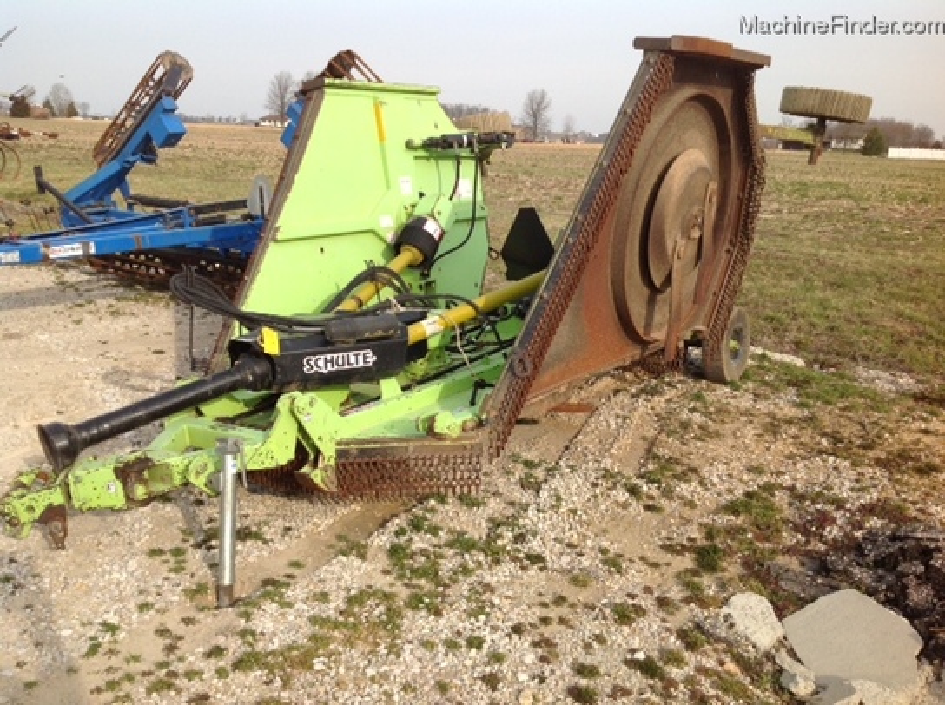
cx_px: 472
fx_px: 954
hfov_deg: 52.7
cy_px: 352
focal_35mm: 35
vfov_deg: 40.6
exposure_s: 1/1163
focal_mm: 4.28
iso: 50
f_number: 2.4
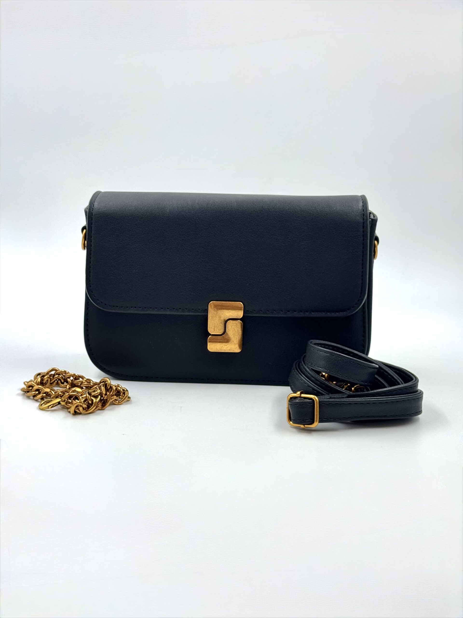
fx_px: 856
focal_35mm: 48
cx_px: 232
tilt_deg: -15.8
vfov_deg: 39.7
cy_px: 309
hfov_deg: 30.3
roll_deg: -0.4
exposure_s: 1/292
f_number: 1.78
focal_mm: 6.76
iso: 64
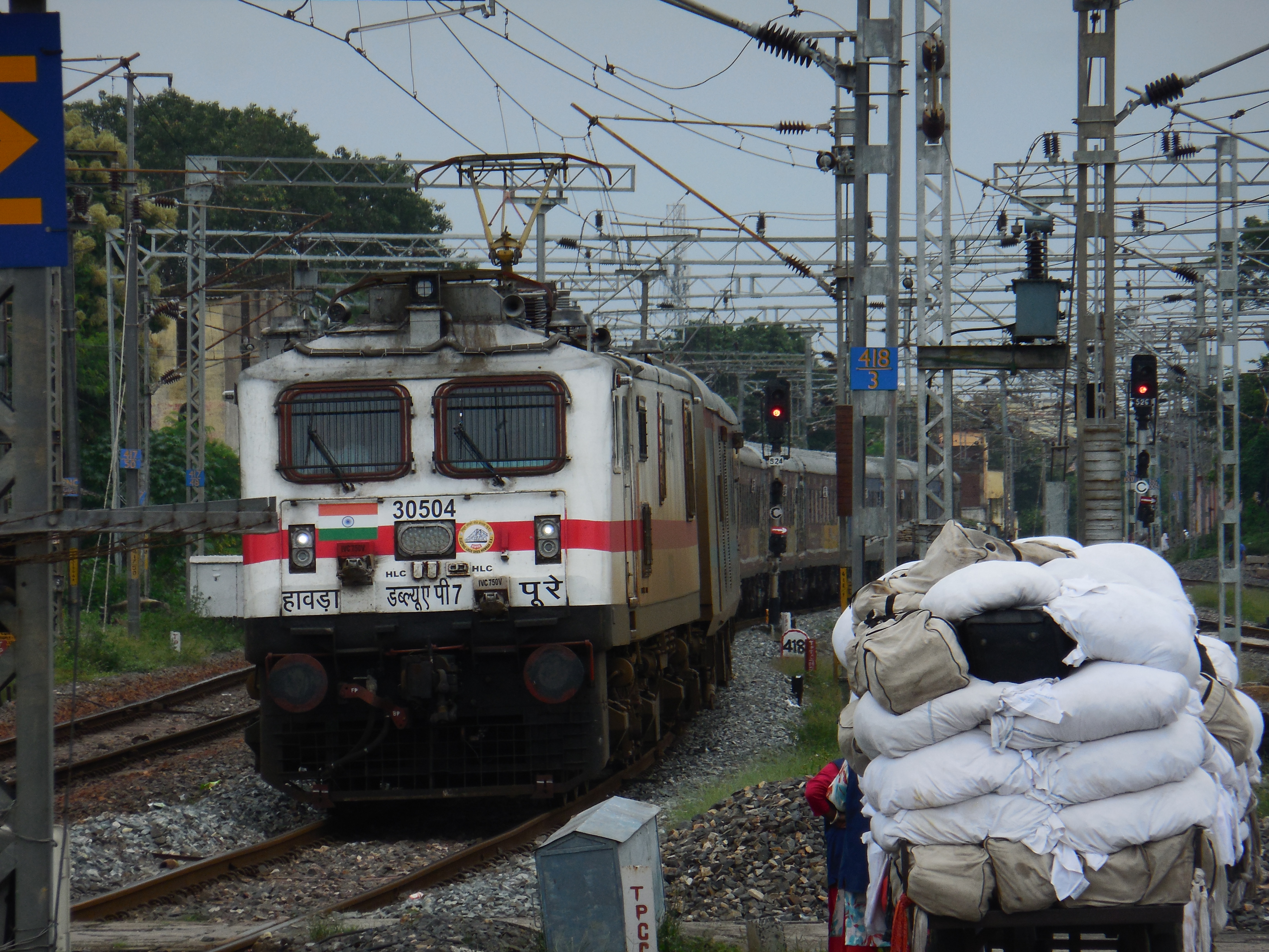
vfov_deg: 5.0
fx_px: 10998
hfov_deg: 6.6
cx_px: 634
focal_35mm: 300
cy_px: 476
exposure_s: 1/400
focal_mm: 54
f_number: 6.5
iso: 125
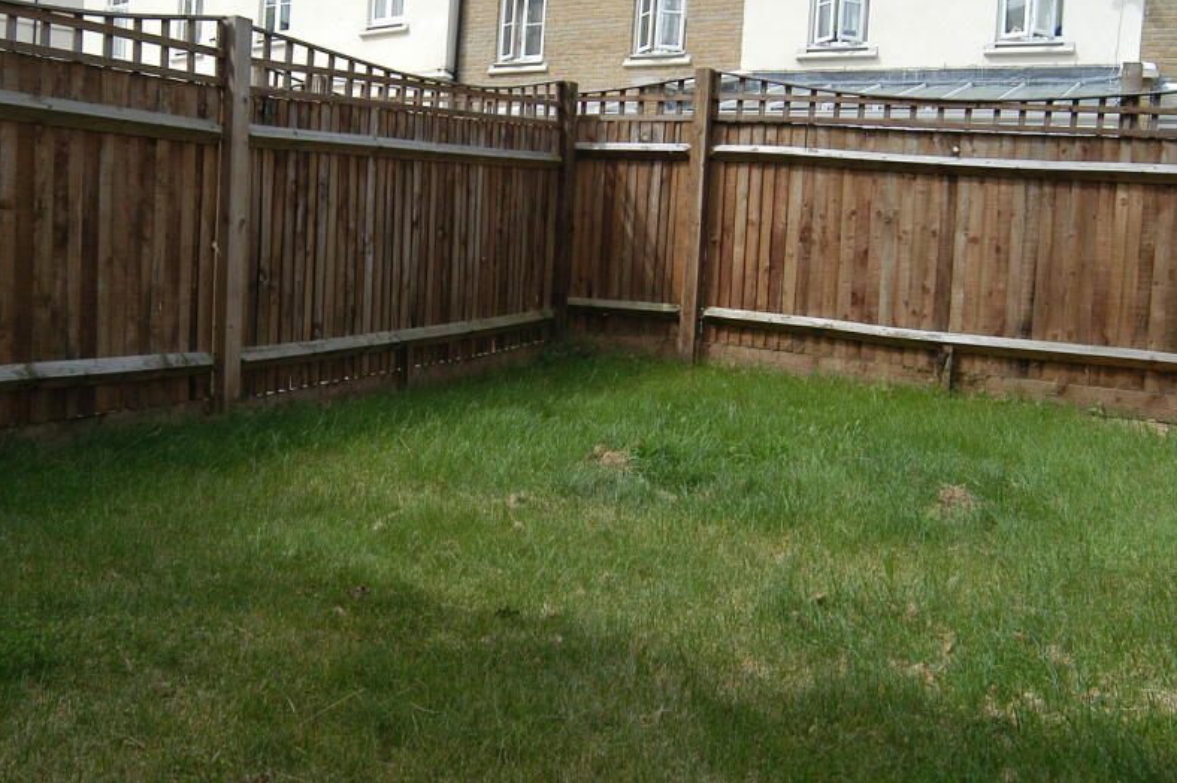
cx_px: 591
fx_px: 1274
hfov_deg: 49.6
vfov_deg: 34.1
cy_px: 359
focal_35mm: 39
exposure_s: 1/320
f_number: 9
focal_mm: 20
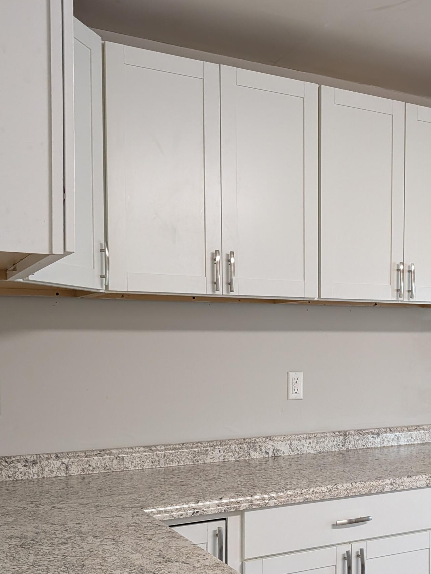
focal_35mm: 42
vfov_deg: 44.4
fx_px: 697
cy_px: 366
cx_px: 286
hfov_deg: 34.1
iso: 492
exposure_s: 1/120
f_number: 1.68
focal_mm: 6.9
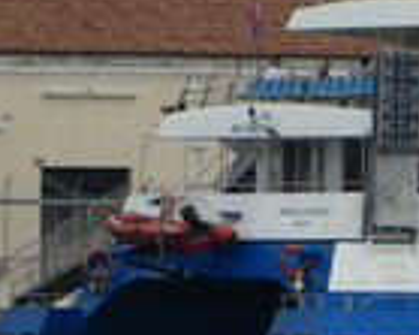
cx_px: 763
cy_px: 124
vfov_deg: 1.5
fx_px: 13136
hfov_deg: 1.8
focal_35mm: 1060
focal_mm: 42.3
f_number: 5.5
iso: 80
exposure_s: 1/500
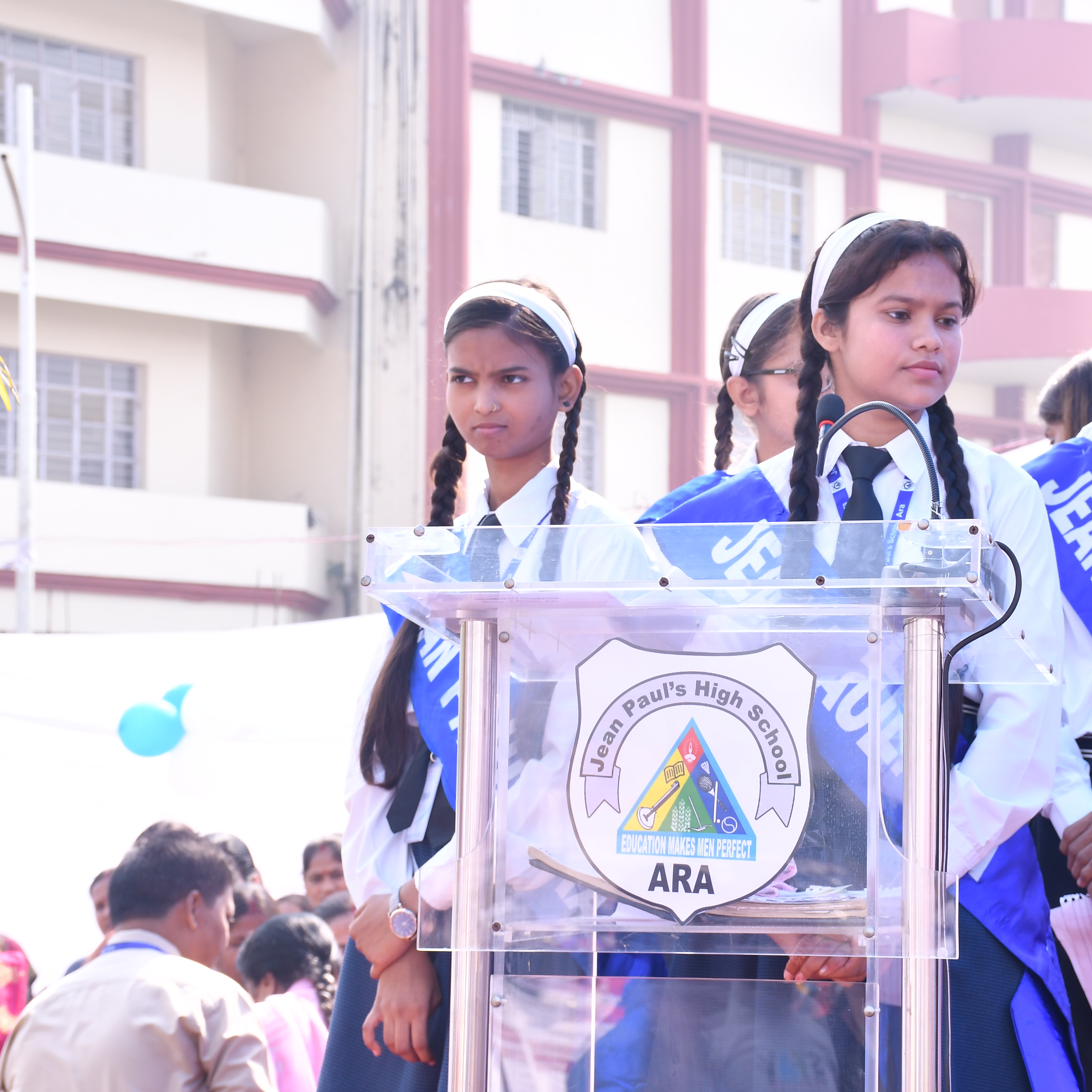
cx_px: 804
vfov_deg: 18.9
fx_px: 3284
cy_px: 547
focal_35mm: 92
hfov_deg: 18.8
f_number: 9
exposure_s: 1/125
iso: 250
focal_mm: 48
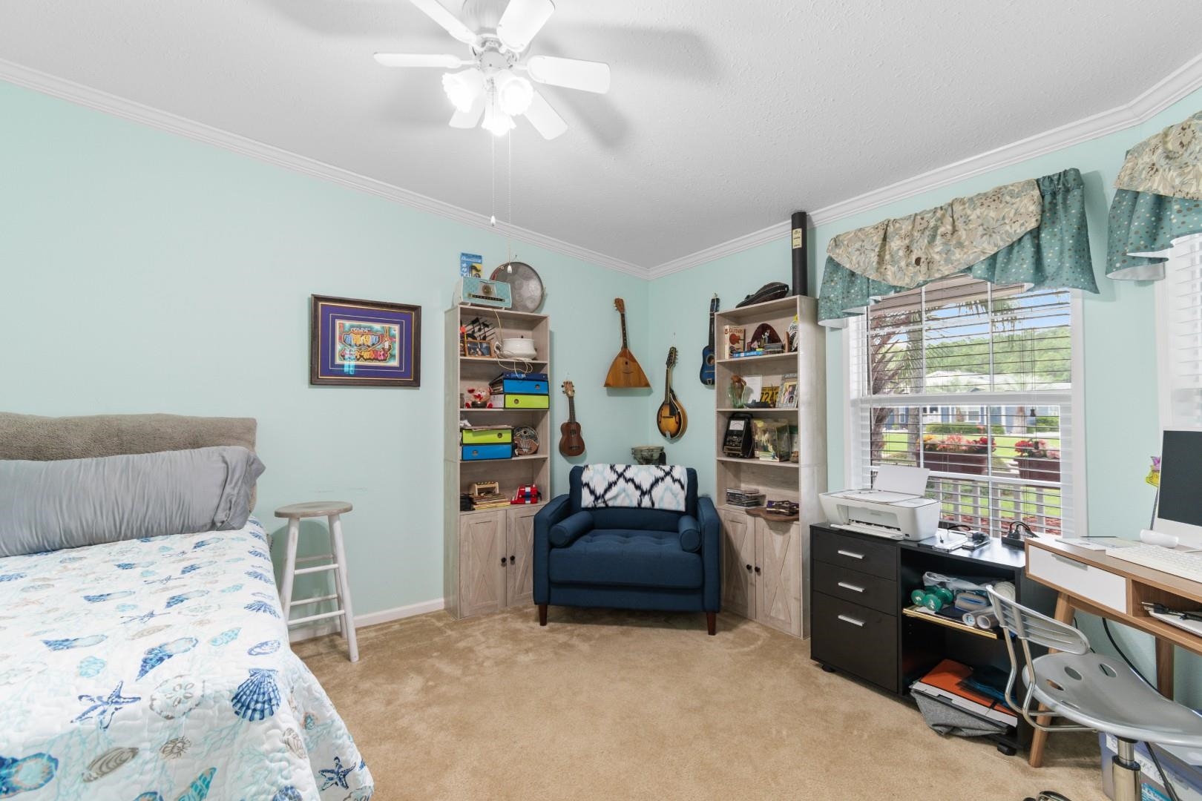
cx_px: 601
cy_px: 400
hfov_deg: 100.4
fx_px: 501
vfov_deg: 77.3
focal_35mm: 15
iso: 100
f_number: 4.5
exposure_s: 1/5
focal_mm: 10
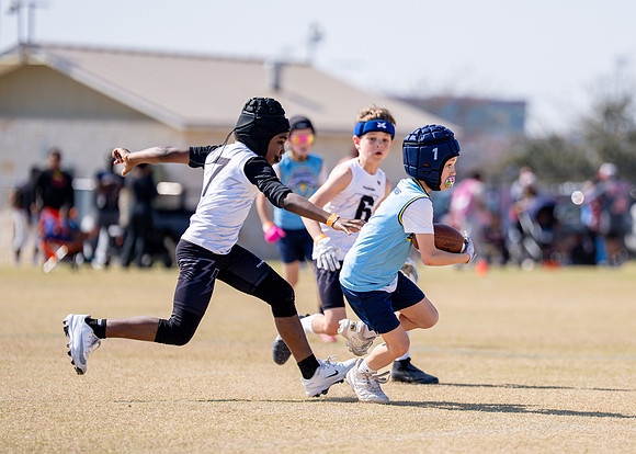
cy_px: 226
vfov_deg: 6.4
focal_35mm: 226
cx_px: 412
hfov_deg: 8.9
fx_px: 4075
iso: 100
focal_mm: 171
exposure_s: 1/2500
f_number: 2.8
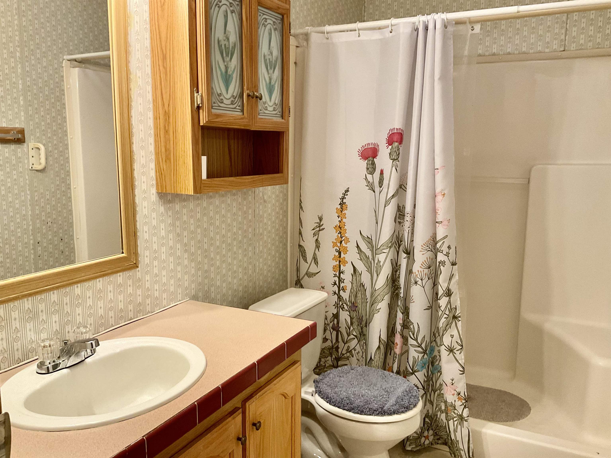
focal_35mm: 29
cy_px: 229
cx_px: 306
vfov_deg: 48.2
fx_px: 512
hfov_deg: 61.7
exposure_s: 1/60
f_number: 1.8
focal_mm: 3
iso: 160
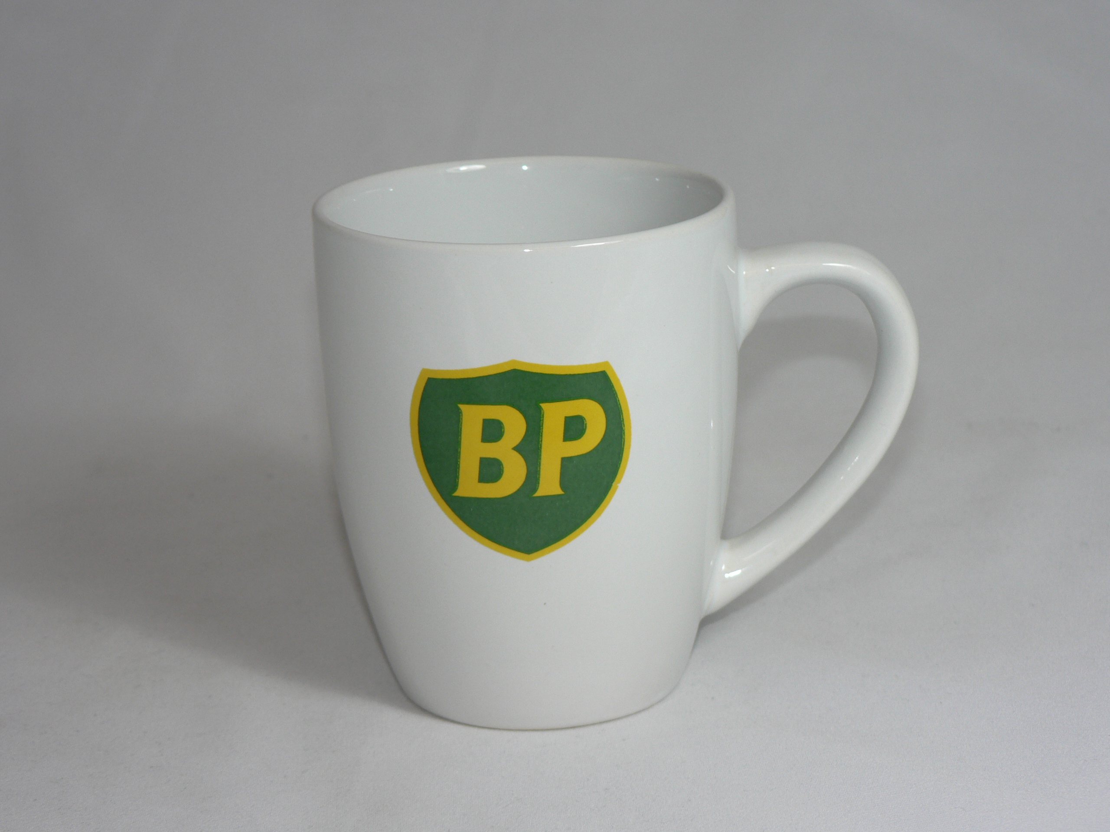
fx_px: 2758
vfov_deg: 17.2
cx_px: 555
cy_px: 416
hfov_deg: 22.8
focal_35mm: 86
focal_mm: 14.3
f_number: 3.2
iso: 80
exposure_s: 1/60
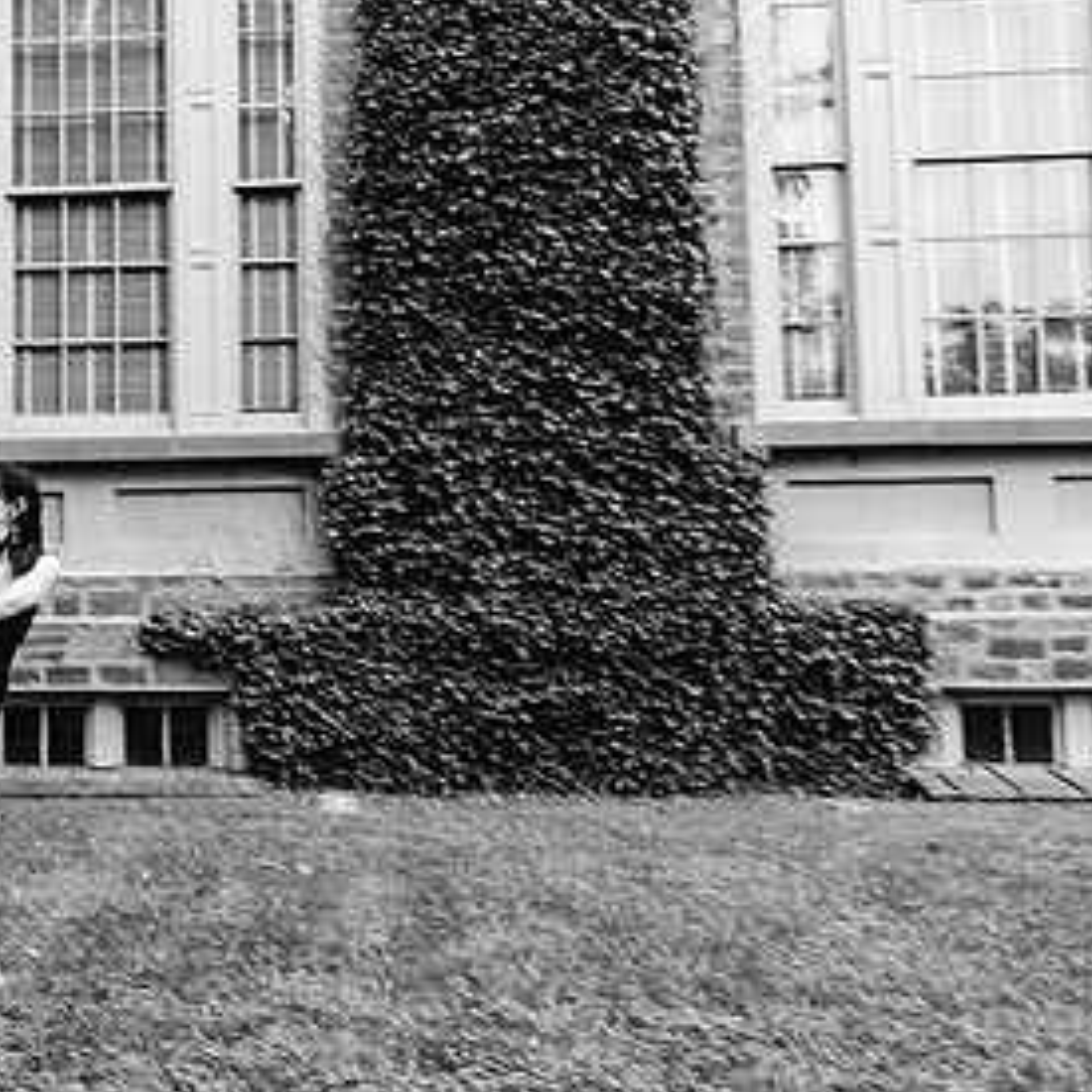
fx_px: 1820
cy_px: 489
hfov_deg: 31.6
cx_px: 81
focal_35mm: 51
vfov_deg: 33.4
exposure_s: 1/40
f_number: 13
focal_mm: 26
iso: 400
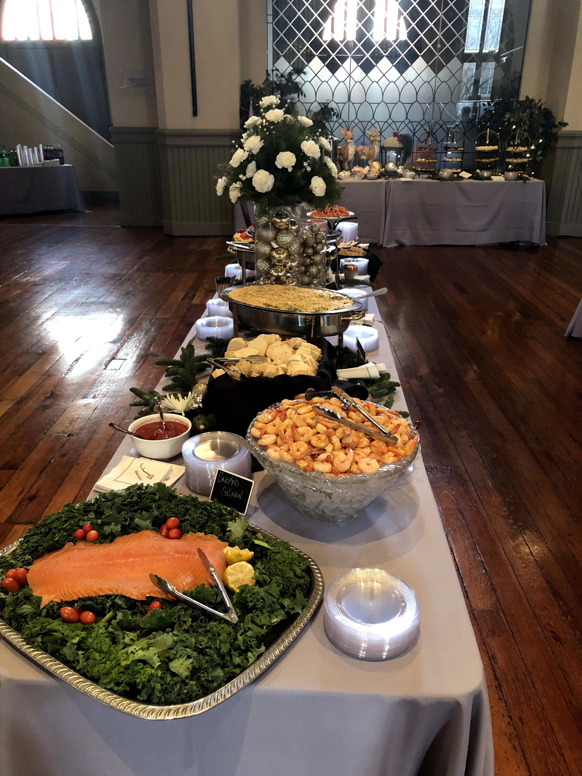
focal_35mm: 28
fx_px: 628
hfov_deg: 49.7
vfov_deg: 63.4
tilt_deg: -22.6
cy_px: 388
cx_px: 291
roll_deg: -0.3
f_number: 1.8
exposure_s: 1/13
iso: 100
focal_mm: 3.99
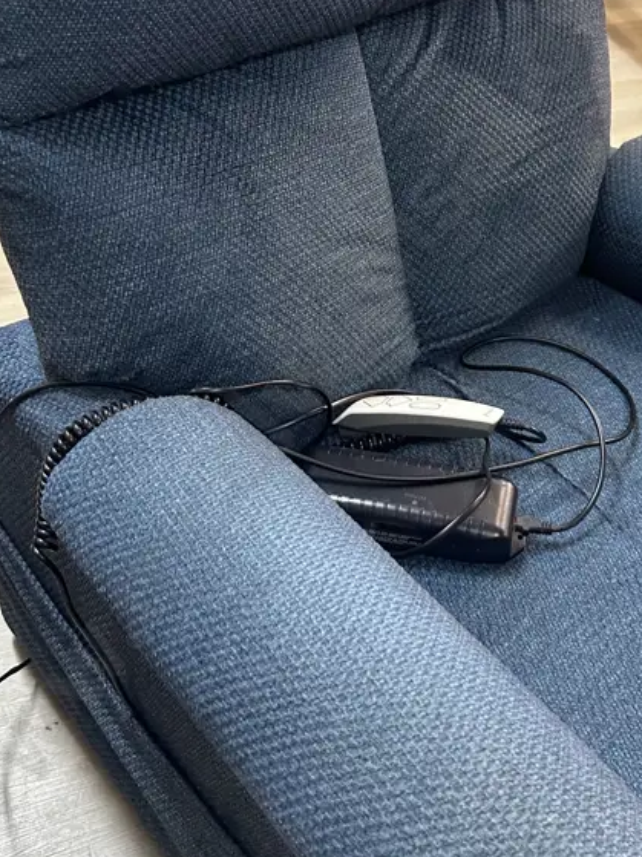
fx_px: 1088
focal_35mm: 44
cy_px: 216
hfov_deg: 32.6
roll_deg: -7.3
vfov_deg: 41.7
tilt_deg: -36.8
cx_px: 426
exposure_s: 1/50
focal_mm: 6.86
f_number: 1.78
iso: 250
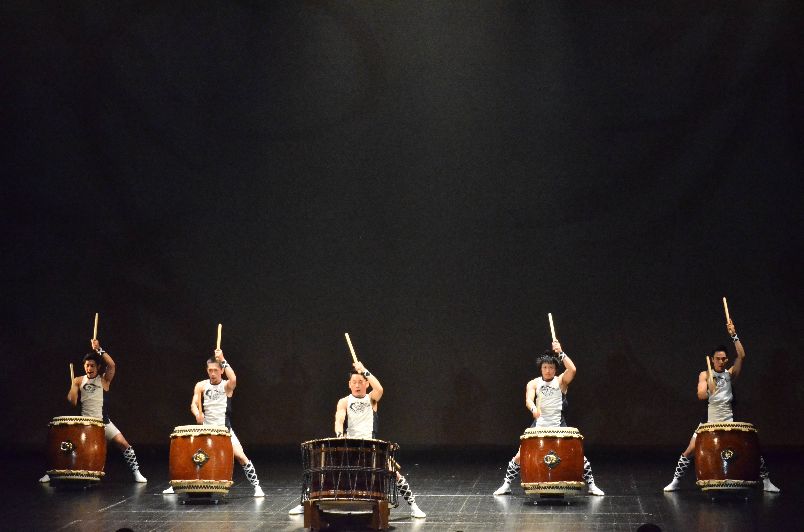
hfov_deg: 23.4
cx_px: 402
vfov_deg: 15.6
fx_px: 1939
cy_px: 266
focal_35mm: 87
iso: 6400
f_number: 8
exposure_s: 1/200
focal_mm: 58
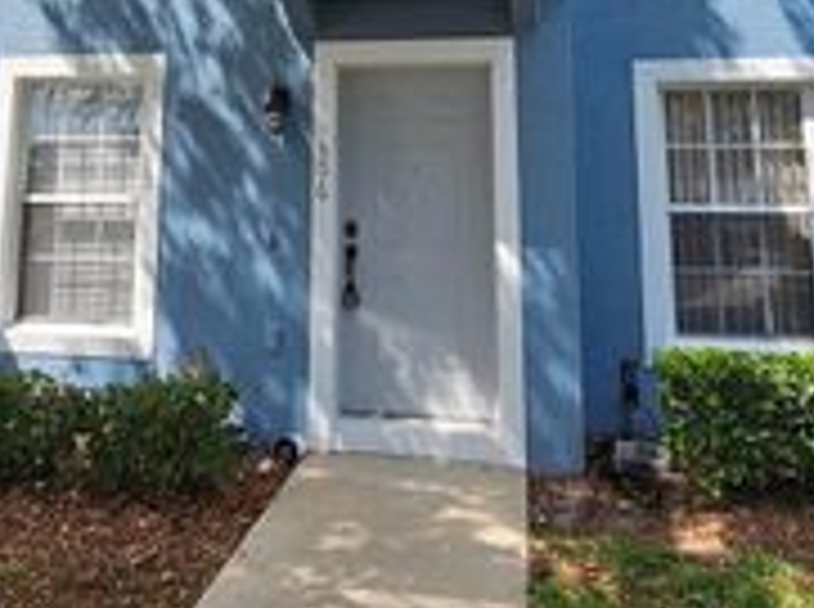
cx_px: 315
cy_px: 38
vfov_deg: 36.5
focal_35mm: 36
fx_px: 845
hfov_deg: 51.0
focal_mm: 2.2
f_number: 2.2
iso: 50
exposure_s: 1/1311
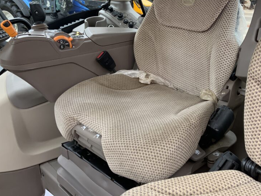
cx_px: 160
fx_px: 309
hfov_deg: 45.5
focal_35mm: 41
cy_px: 71
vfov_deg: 34.9
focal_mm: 3
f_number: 1.8
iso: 16
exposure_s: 1/202
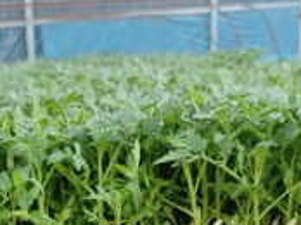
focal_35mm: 106
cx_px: 97
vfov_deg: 12.4
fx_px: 920
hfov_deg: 18.5
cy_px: 434
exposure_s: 1/72.5
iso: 200
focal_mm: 6.55
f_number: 1.6
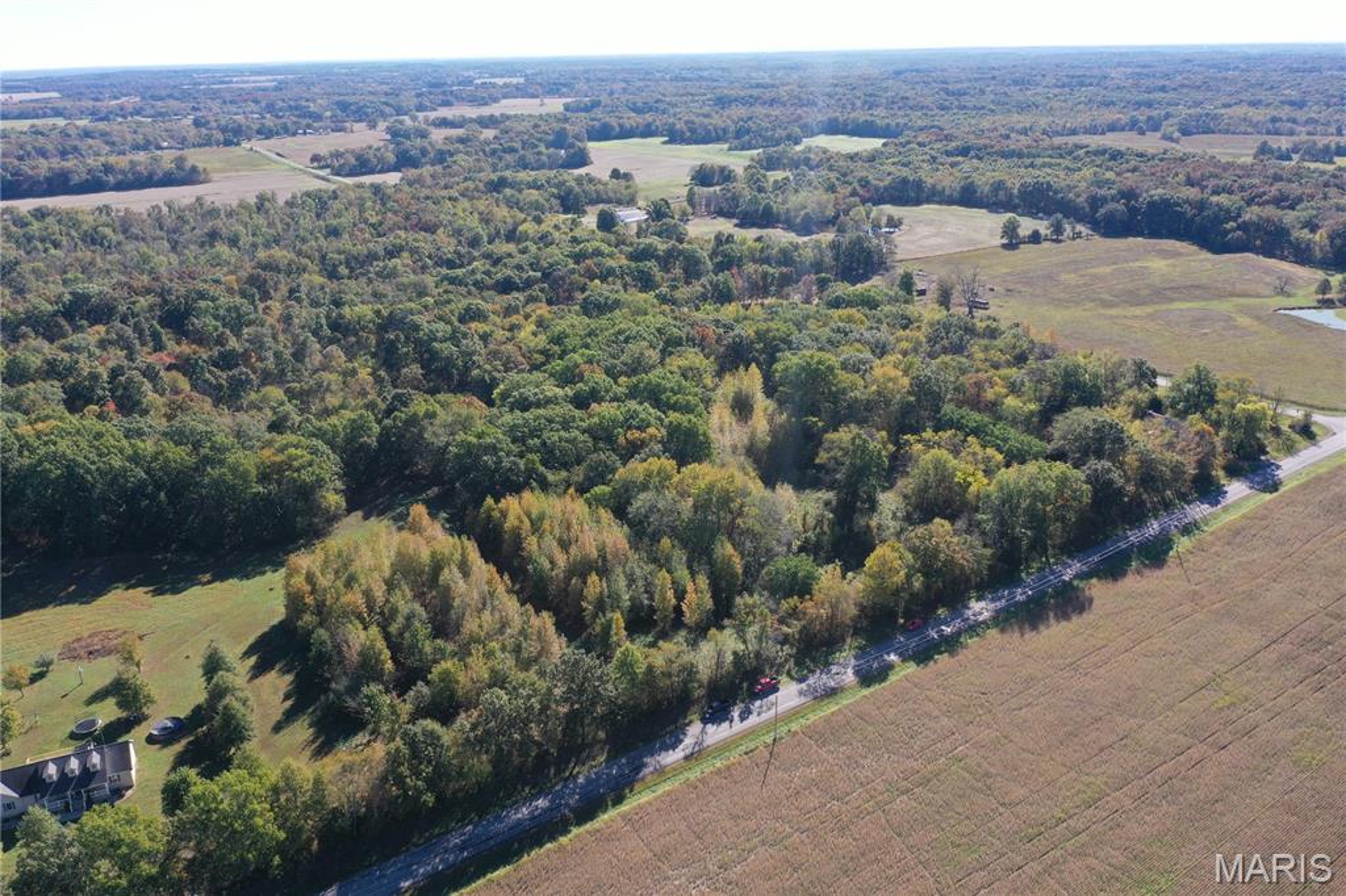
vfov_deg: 46.4
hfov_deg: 65.5
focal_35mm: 28
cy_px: 448
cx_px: 673
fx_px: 1046
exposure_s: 1/320
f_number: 5
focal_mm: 10.26
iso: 100
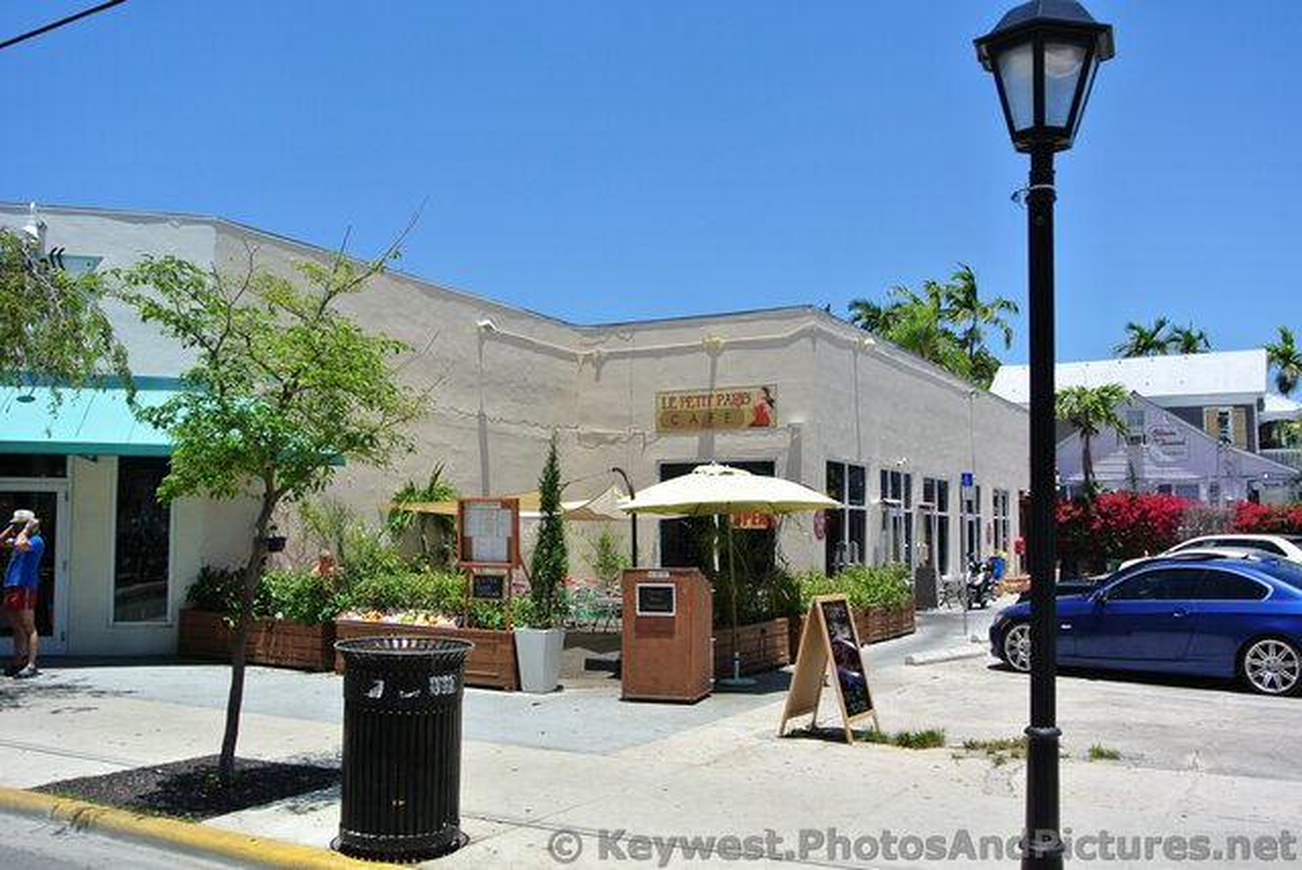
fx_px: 1158
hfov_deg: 58.7
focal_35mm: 32
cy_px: 435
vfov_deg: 41.2
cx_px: 651
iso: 100
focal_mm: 12.2
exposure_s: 1/800
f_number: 5
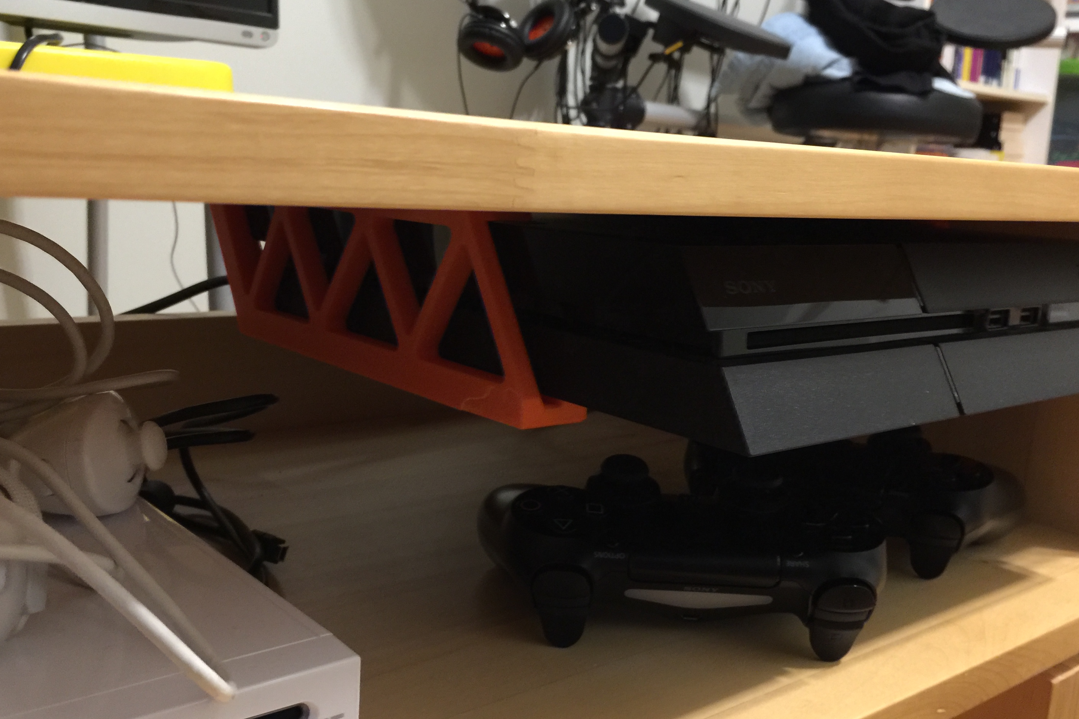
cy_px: 383
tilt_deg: -10.8
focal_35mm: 35
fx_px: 1049
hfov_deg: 54.4
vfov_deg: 37.8
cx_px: 534
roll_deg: -4.0
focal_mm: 4.15
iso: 100
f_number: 2.2
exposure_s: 1/4
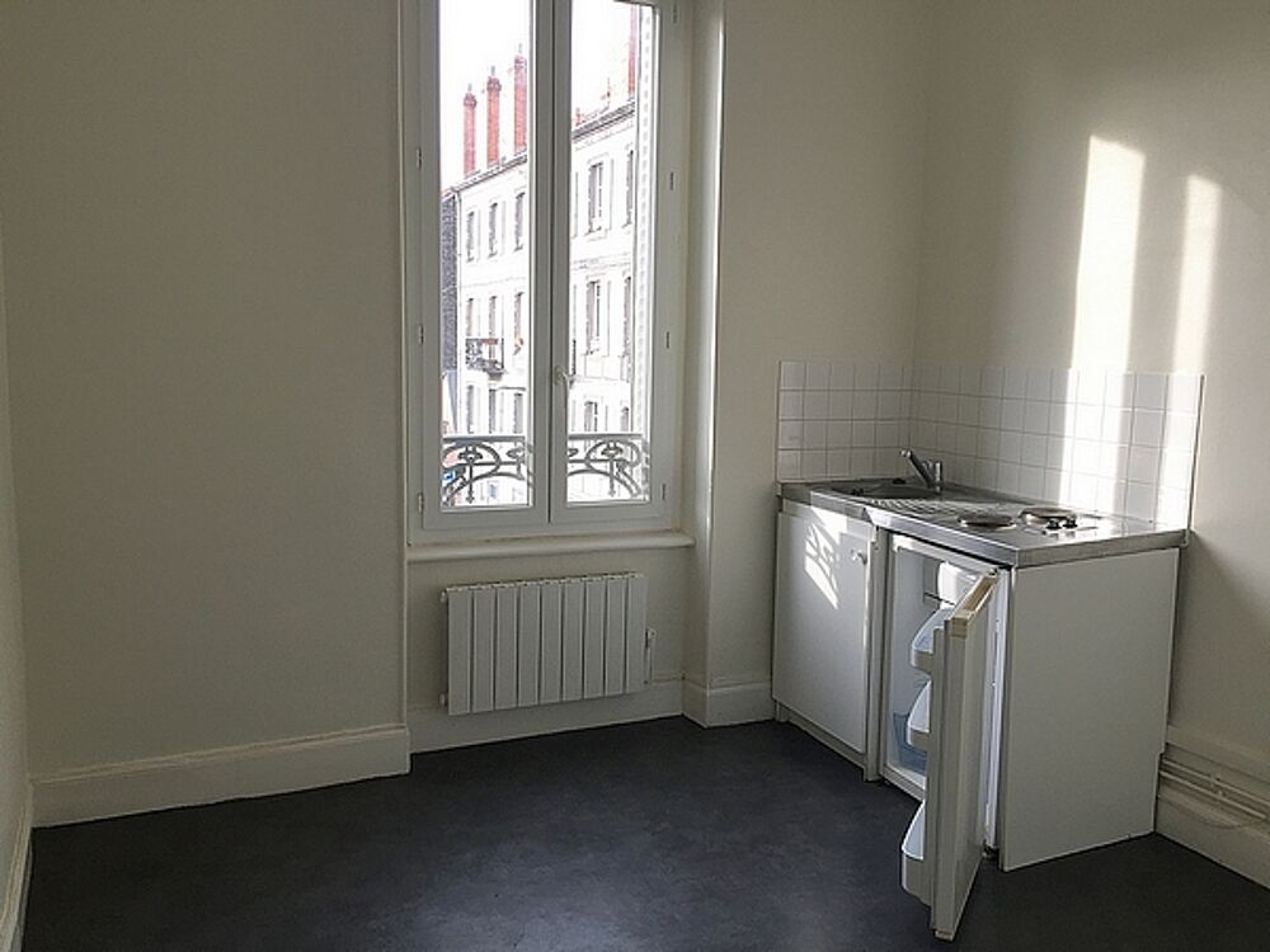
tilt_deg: -6.9
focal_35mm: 29
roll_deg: -1.1
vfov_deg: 48.2
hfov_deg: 61.7
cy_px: 476
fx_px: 1064
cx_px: 635
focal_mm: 4.15
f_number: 2.2
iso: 32
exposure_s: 1/100
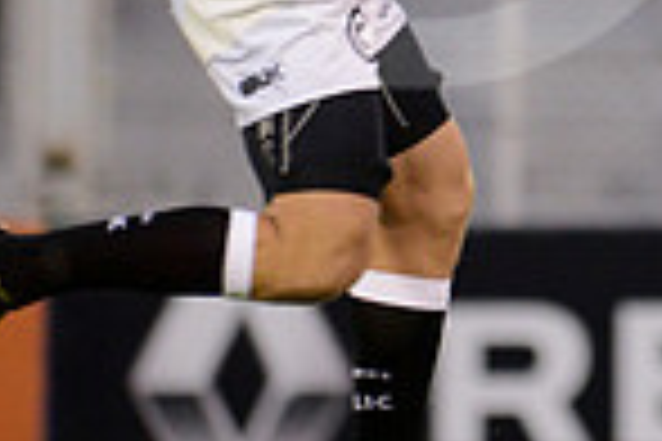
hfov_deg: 1.2
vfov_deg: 0.8
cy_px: -232
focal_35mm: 1662
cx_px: 1189
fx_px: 30560
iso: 3200
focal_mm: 420
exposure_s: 1/640
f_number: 4
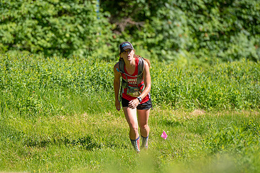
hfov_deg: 7.4
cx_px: 105
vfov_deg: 5.0
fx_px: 2000
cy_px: 96
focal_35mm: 277
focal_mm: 200
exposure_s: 1/800
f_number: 3.5
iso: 100
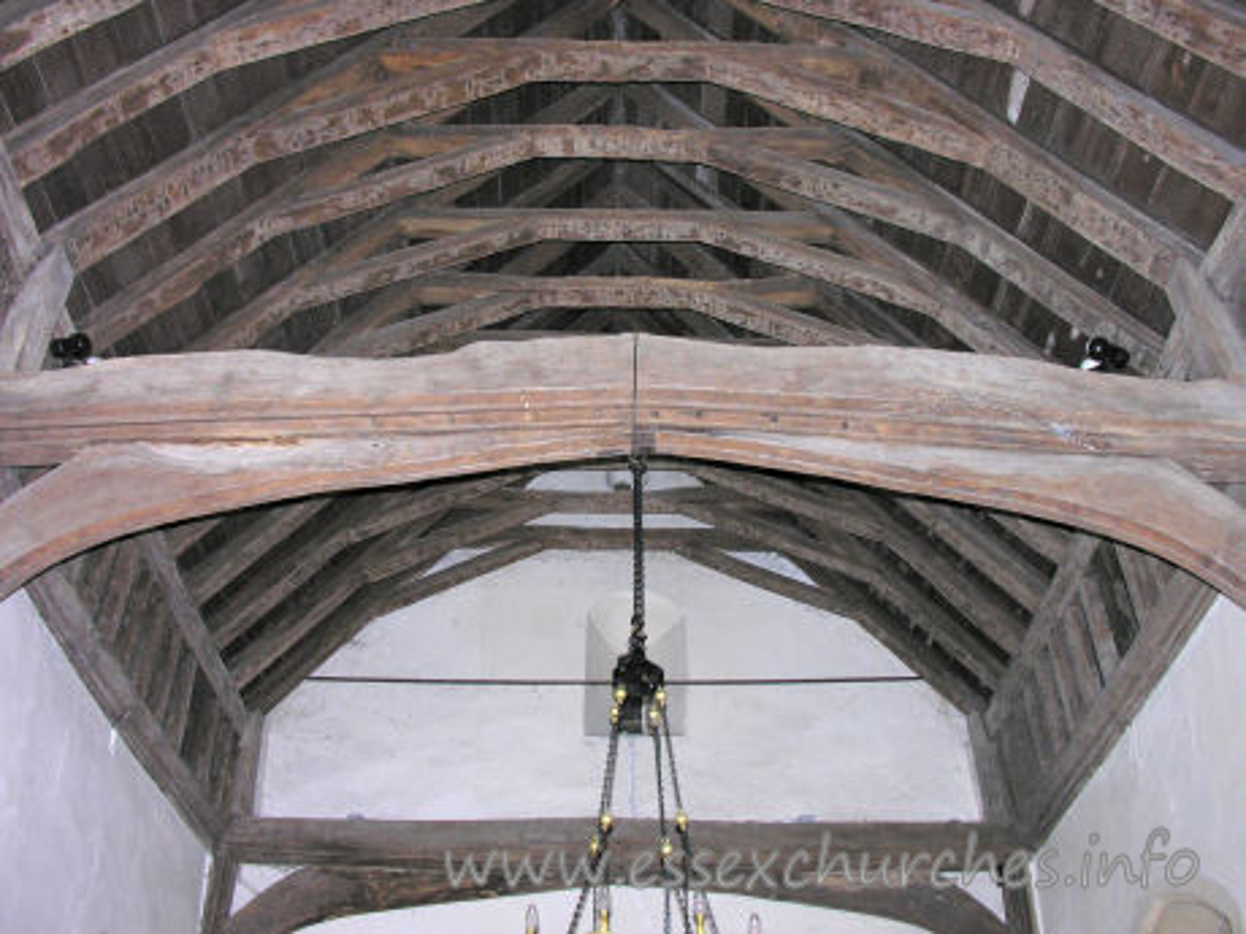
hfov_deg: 52.6
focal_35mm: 35
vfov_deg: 40.7
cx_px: 623
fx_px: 1260
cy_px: 467
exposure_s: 1/60.1
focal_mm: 8.9
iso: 162
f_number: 2.8
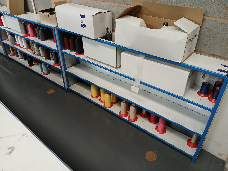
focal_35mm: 26
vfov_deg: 53.1
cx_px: 114
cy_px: 86
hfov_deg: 67.3
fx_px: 171
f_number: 1.8
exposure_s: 1/50
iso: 200
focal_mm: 3.98
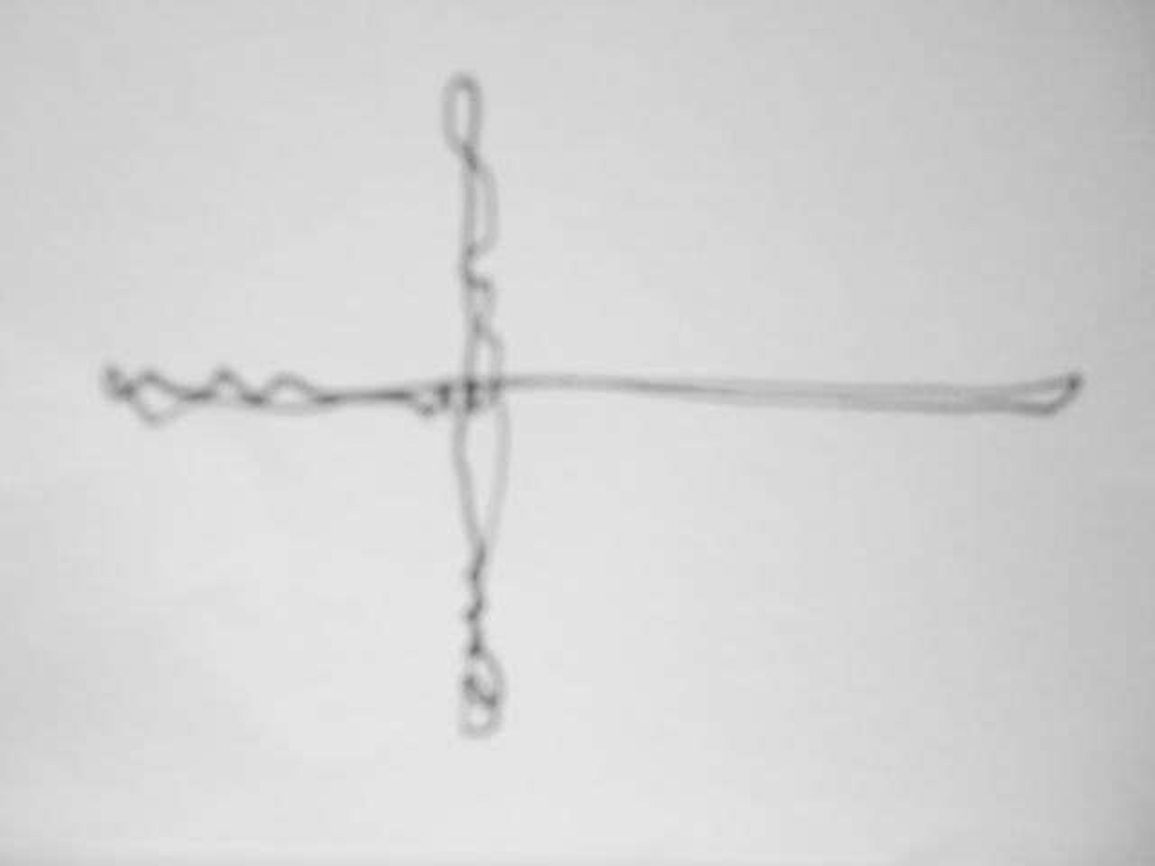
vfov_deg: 53.1
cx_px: 578
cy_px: 433
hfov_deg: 67.3
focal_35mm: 26
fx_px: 868
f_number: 3.2
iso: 400
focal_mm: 4.6
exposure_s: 1/80
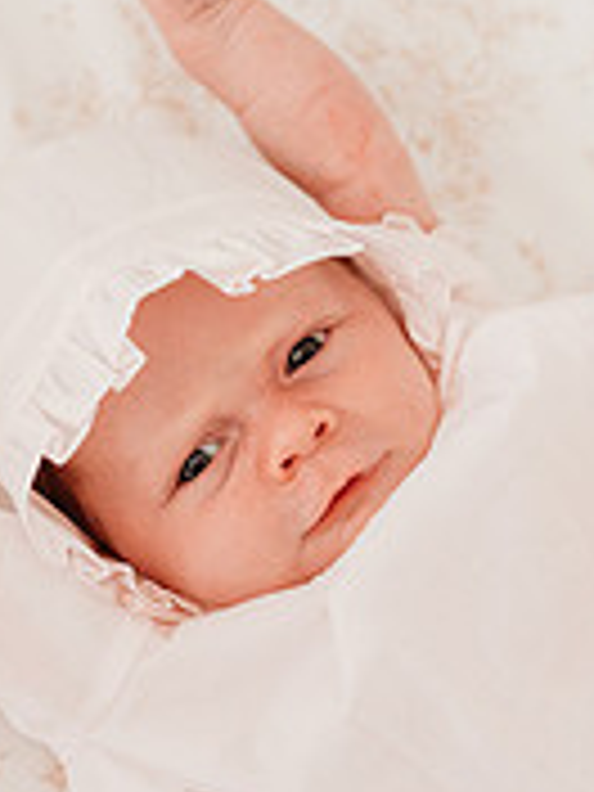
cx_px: 446
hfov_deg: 19.3
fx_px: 1739
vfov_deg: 25.6
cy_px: 488
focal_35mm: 76
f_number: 2.8
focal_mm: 24
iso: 1600
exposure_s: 1/200
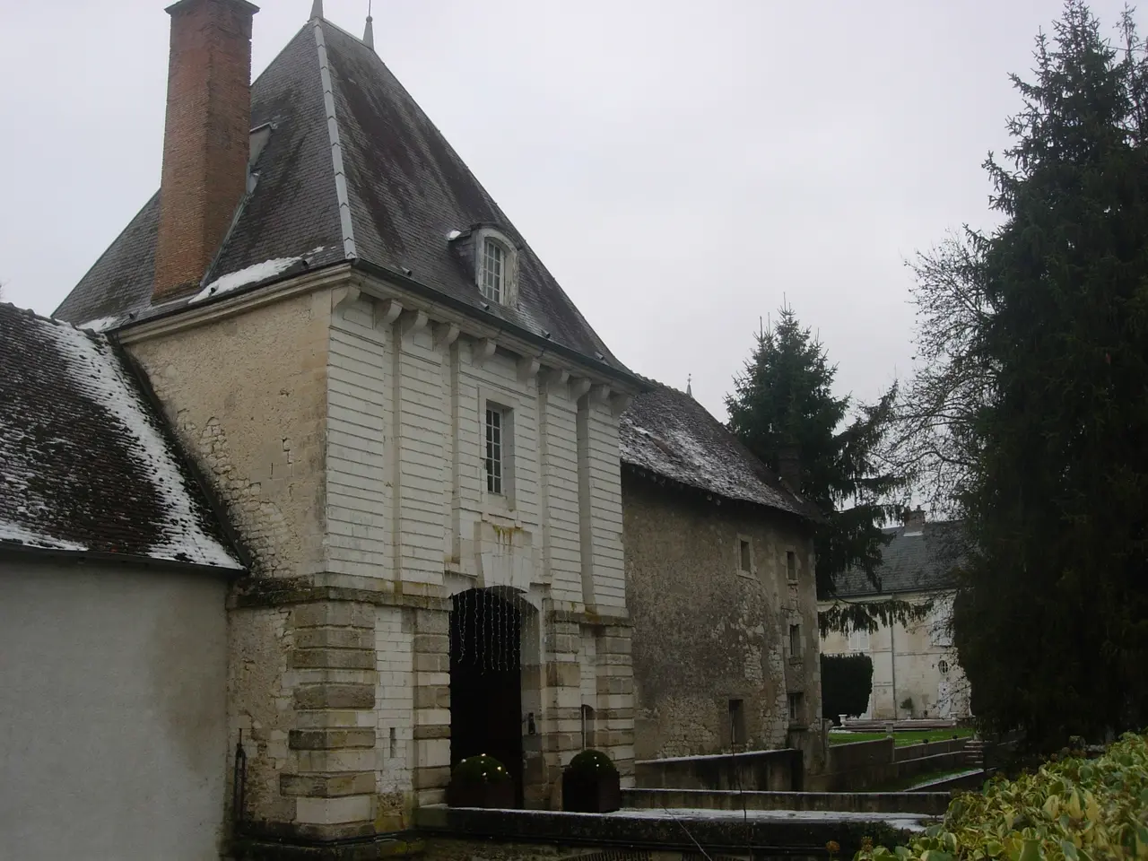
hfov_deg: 49.0
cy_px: 430
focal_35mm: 38
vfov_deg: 37.7
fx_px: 1260
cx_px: 574
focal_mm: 7.8
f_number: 4.8
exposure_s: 1/373
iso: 79
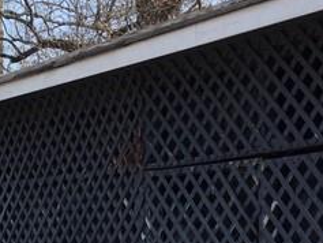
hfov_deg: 14.3
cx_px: -45
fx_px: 1251
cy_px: 296
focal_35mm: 134
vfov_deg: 10.9
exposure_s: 1/895
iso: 25
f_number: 2.4
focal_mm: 3.3
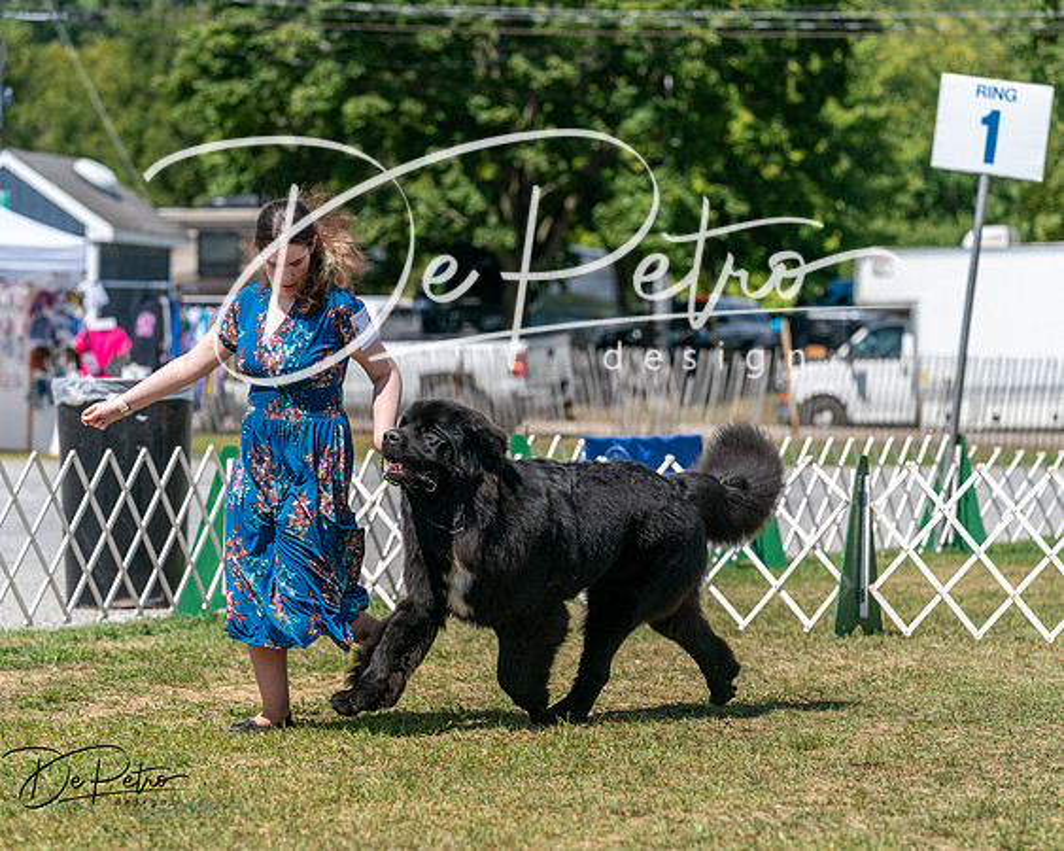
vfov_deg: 9.9
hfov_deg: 12.4
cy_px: 426
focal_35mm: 155
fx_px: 4892
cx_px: 532
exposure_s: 1/1600
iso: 200
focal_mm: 138
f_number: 4.5
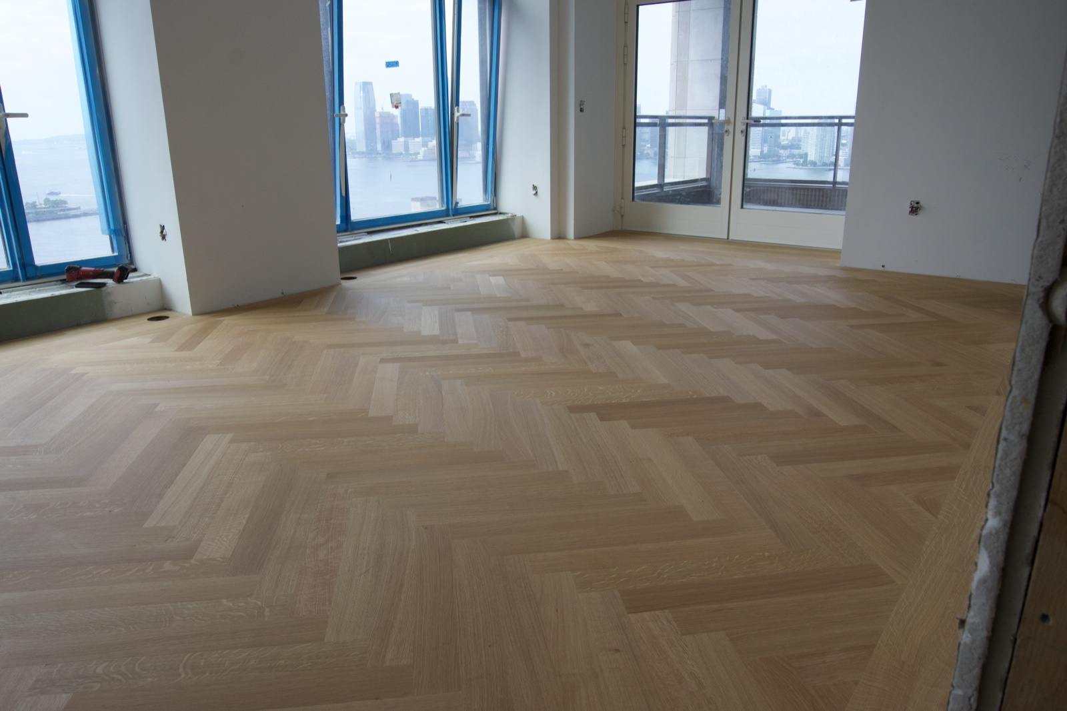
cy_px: 356
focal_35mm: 24
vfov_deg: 53.1
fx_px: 711
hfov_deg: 73.8
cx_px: 534
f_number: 10
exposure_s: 1/125
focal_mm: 16
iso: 400
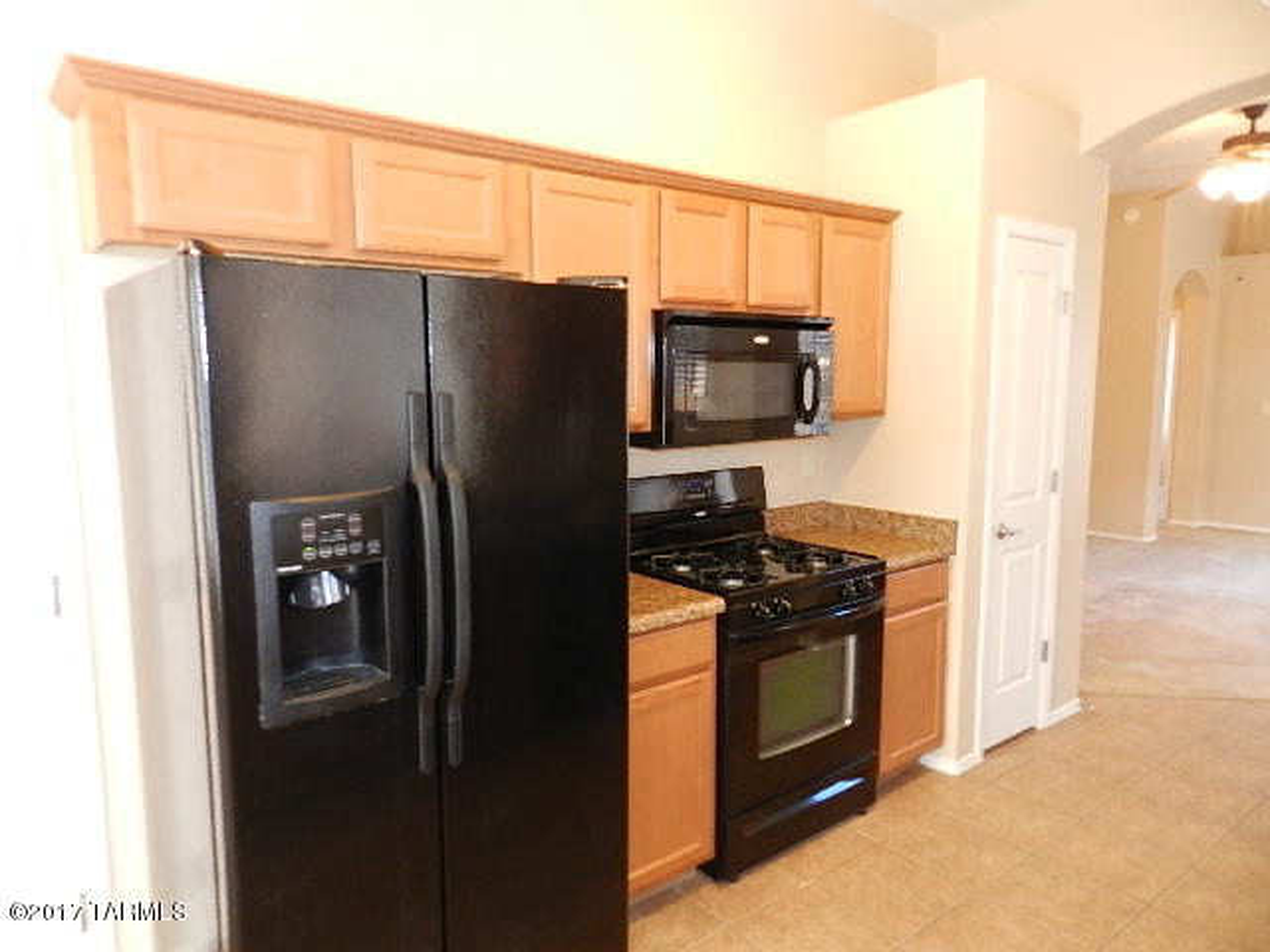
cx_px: 635
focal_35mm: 23
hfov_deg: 73.9
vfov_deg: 58.9
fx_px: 844
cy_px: 476
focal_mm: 4
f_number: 3.4
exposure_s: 1/15
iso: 400
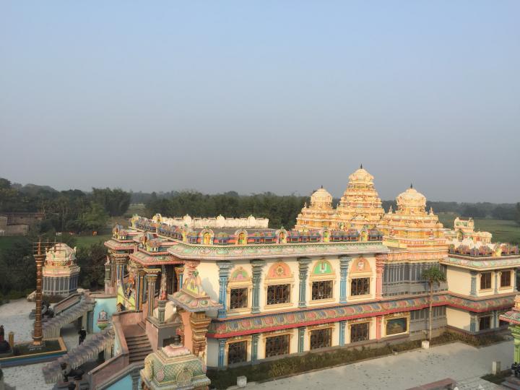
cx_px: 260
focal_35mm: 29
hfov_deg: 61.7
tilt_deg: -0.2
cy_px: 195
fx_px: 436
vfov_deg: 48.2
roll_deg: -1.9
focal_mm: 4.15
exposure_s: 1/1068
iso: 32
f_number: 2.2
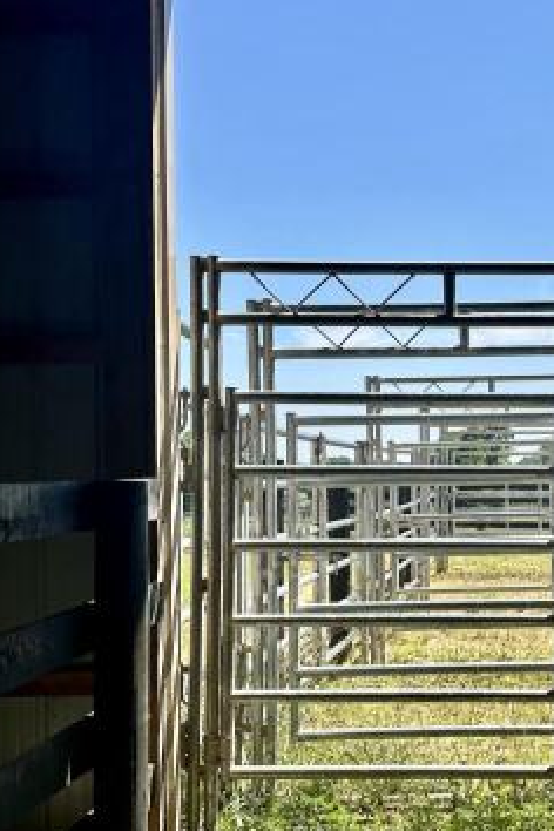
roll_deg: +0.3
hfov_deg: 27.3
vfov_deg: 41.9
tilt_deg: +1.2
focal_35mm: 47
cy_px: 461
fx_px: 1085
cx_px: 528
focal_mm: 6.86
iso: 80
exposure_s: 1/5000
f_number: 1.78
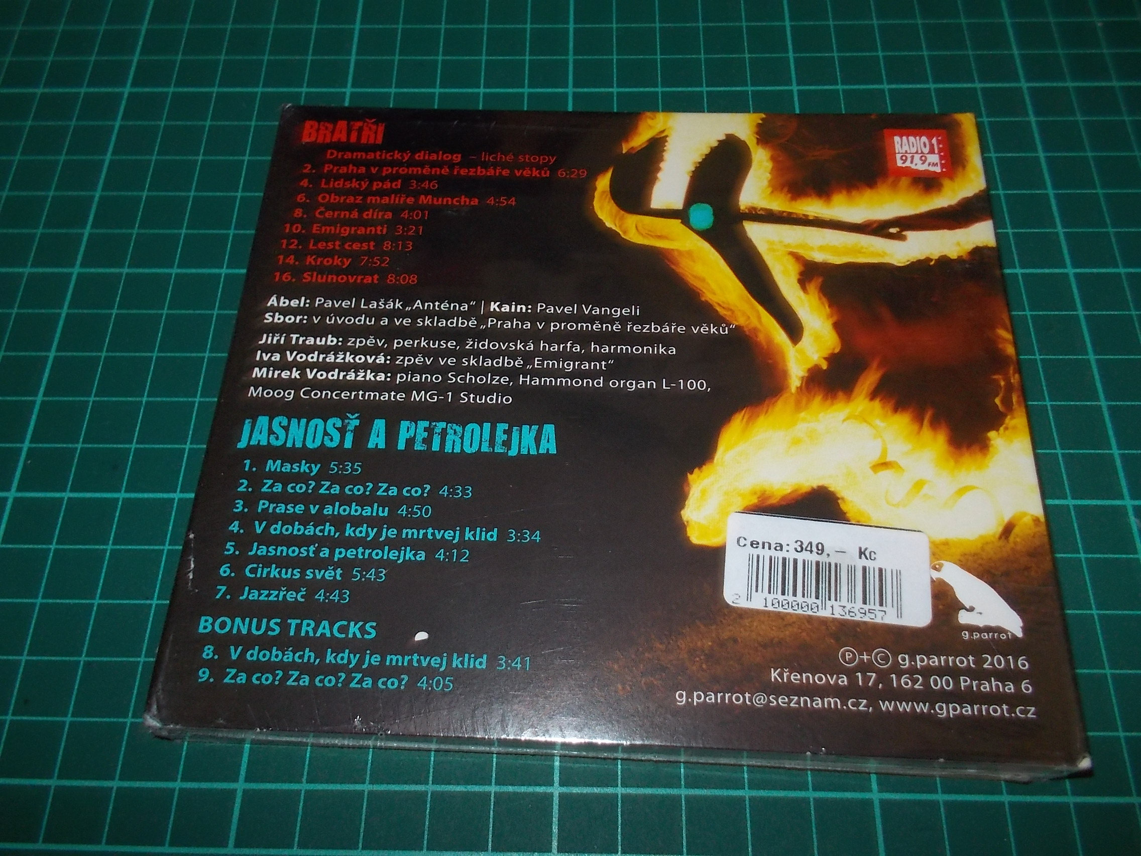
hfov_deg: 61.7
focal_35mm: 29
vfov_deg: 48.2
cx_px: 570
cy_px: 428
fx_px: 956
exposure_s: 1/30
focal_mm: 4.1
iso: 200
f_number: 3.3
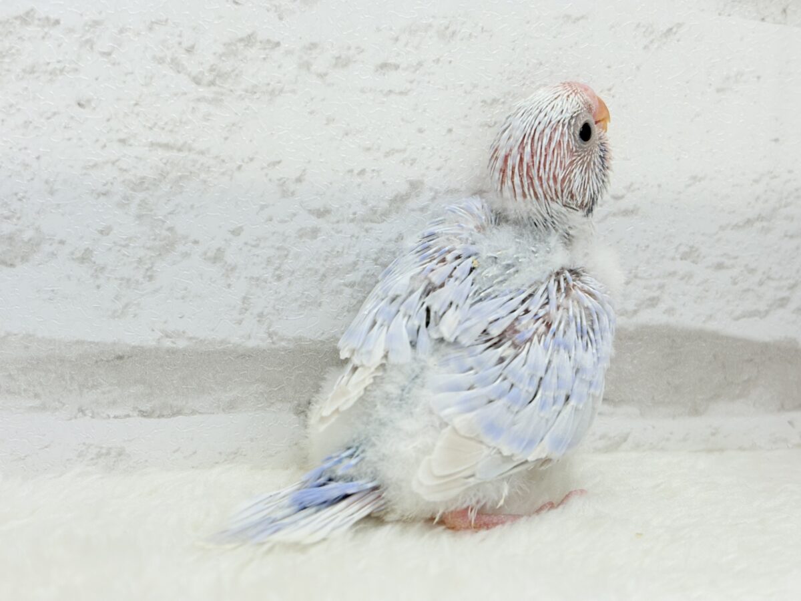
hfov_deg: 36.8
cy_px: 300
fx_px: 1203
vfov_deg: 28.0
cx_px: 400
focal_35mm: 52
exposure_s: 1/100
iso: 64
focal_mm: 5.96
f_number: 1.6
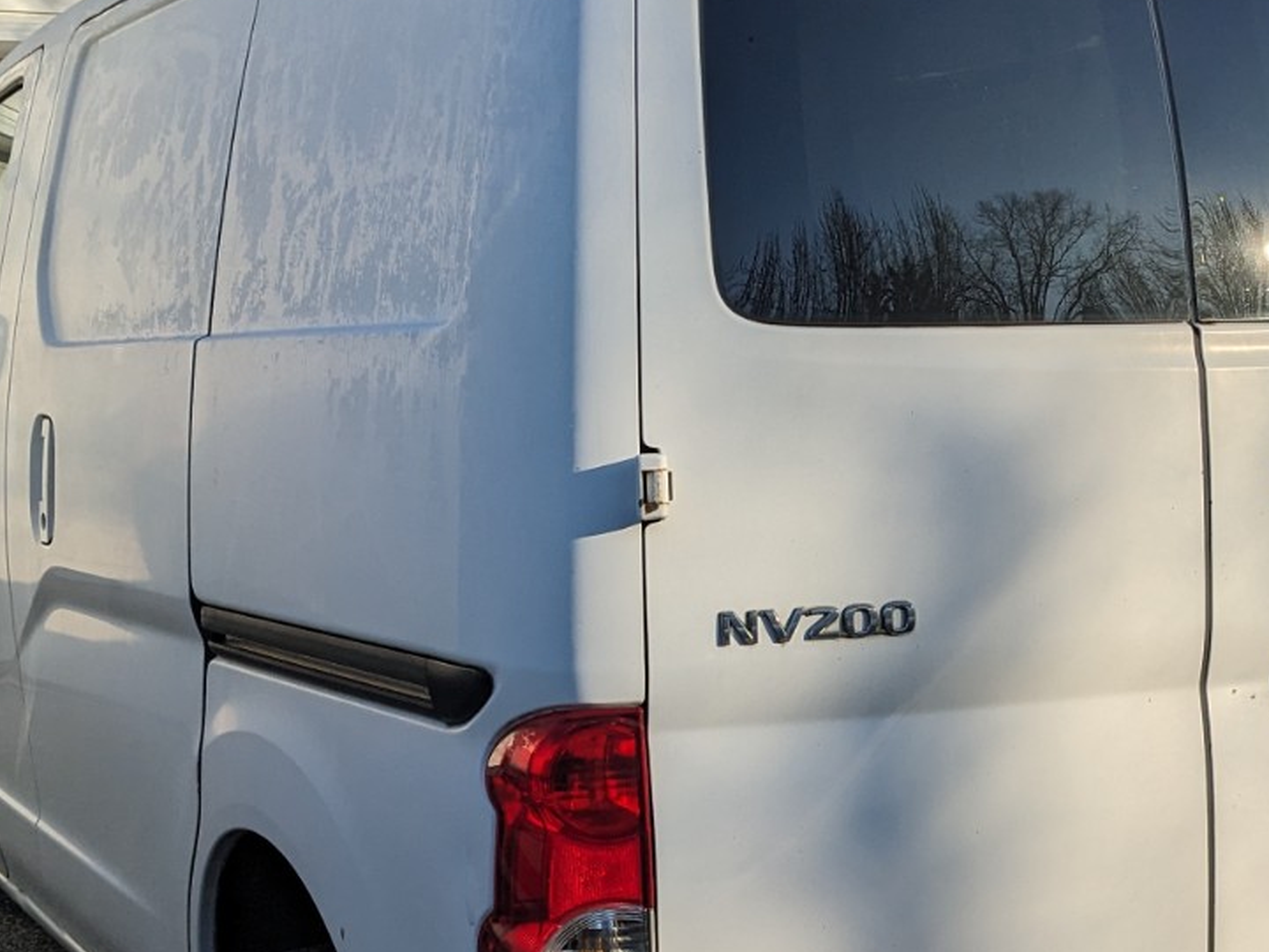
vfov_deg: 24.3
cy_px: 636
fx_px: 2200
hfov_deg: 32.1
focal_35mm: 60
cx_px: 776
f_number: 1.73
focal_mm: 4.38
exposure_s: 1/3906
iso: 55
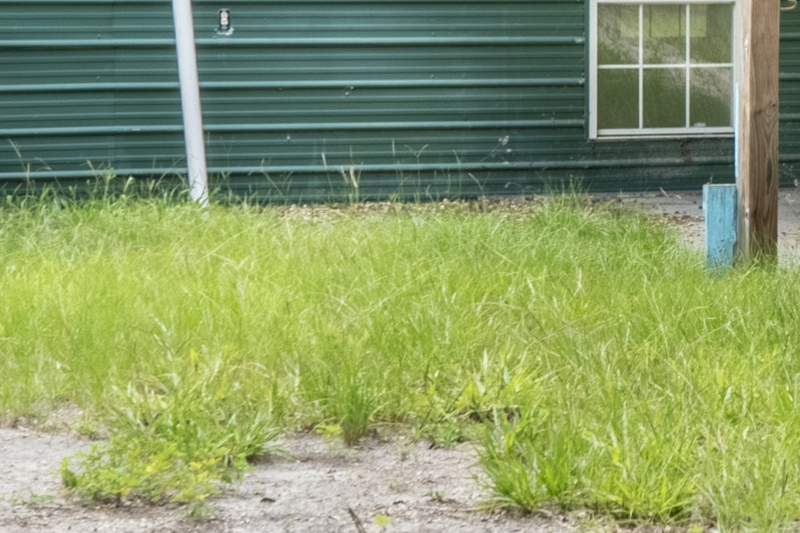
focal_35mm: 167
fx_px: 3710
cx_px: 803
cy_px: 48
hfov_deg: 12.2
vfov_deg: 8.2
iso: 250
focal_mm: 20
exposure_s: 1/2000
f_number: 8
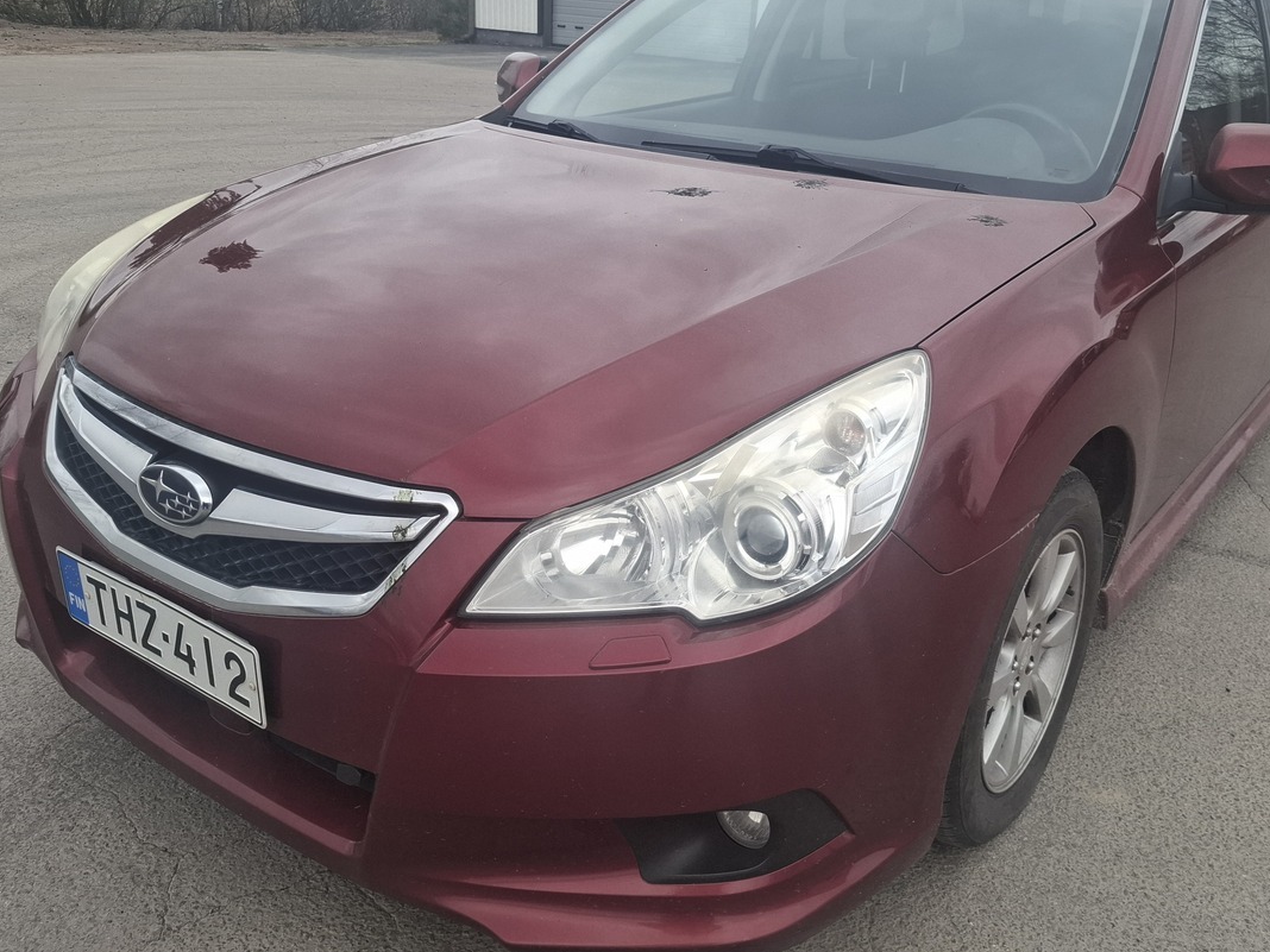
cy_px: 433
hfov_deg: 58.3
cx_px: 684
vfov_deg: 45.4
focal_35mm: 31
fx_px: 1137
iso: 50
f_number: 1.8
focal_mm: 5.54
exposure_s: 1/478
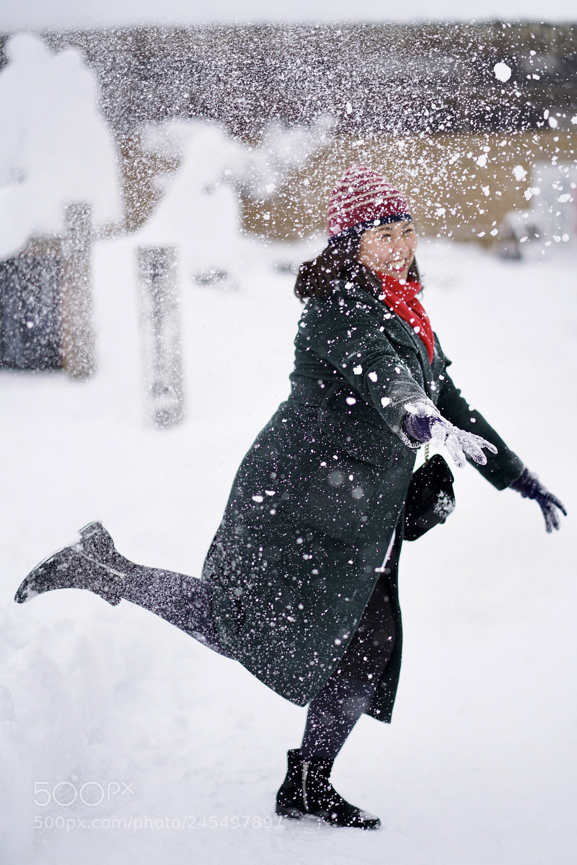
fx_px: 2043
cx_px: 288
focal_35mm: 85
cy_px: 432
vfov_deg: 23.9
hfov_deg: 16.1
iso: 100
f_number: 1.8
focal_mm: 85
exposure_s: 1/1000
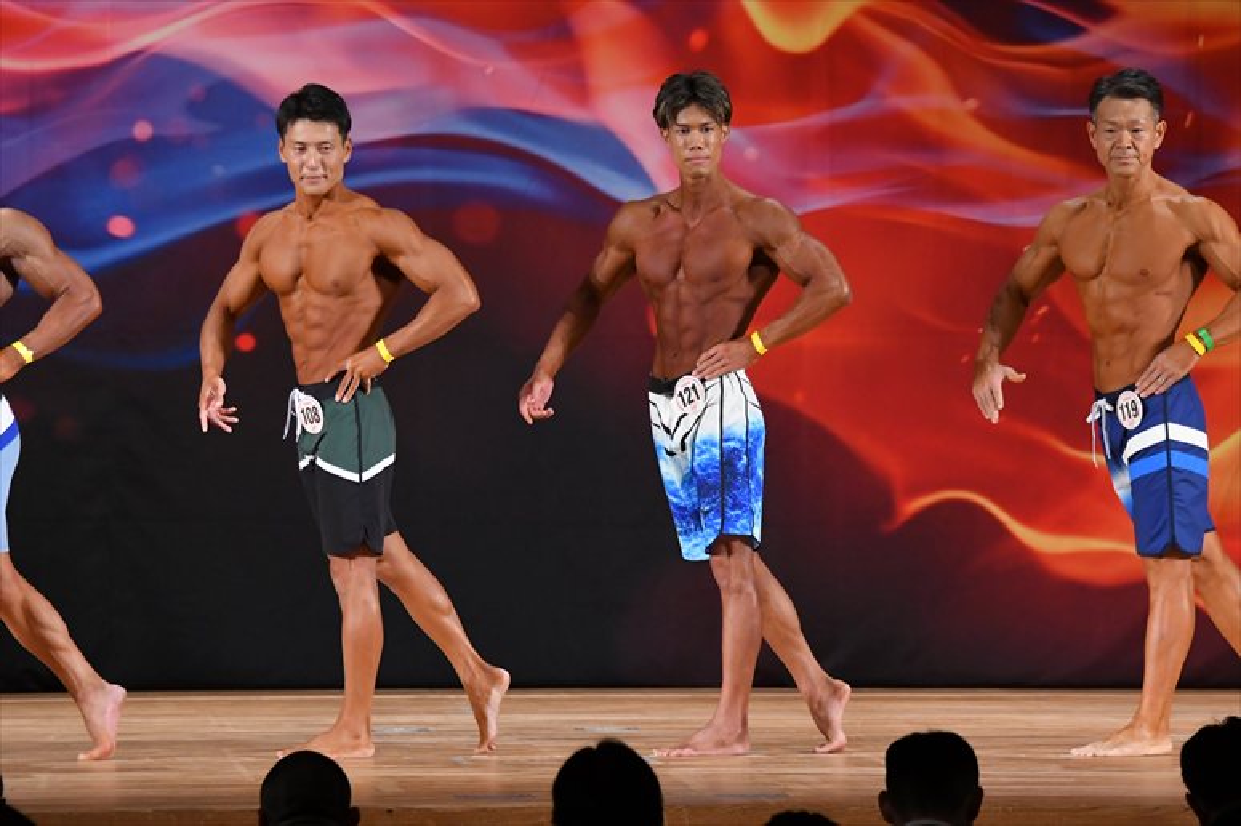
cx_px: 620
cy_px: 413
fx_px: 7477
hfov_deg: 9.5
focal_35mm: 217
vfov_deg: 6.3
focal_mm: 145
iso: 3200
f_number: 5.6
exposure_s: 1/400
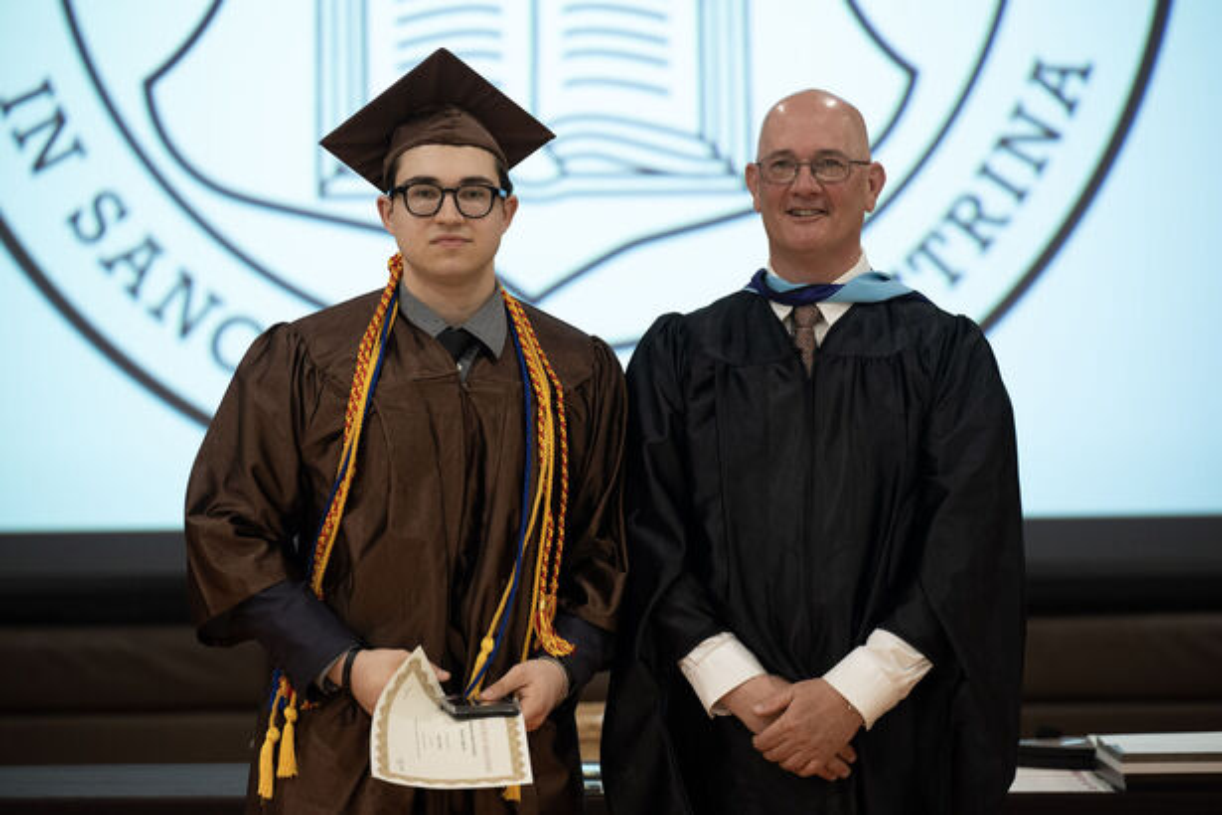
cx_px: 611
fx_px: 6788
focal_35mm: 200
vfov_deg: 6.9
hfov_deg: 10.3
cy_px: 408
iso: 1600
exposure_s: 1/100
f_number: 4
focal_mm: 200
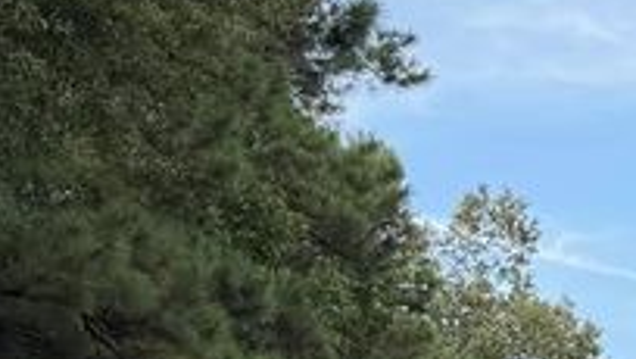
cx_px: 1437
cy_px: 556
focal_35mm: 131
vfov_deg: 9.0
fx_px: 2210
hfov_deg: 13.1
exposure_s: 1/336
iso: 100
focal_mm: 6.76
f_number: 1.78
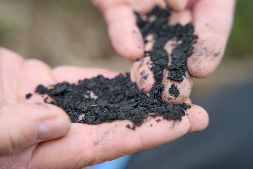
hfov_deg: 28.8
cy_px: 84
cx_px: 126
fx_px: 492
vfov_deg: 19.5
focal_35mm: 70
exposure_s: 1/80
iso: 320
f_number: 4
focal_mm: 70
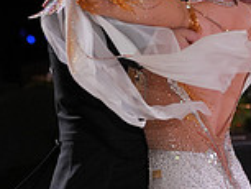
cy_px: 288
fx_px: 4303
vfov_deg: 2.5
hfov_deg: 3.3
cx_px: 116
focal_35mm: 593
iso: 1600
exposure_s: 1/500
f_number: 4
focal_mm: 163
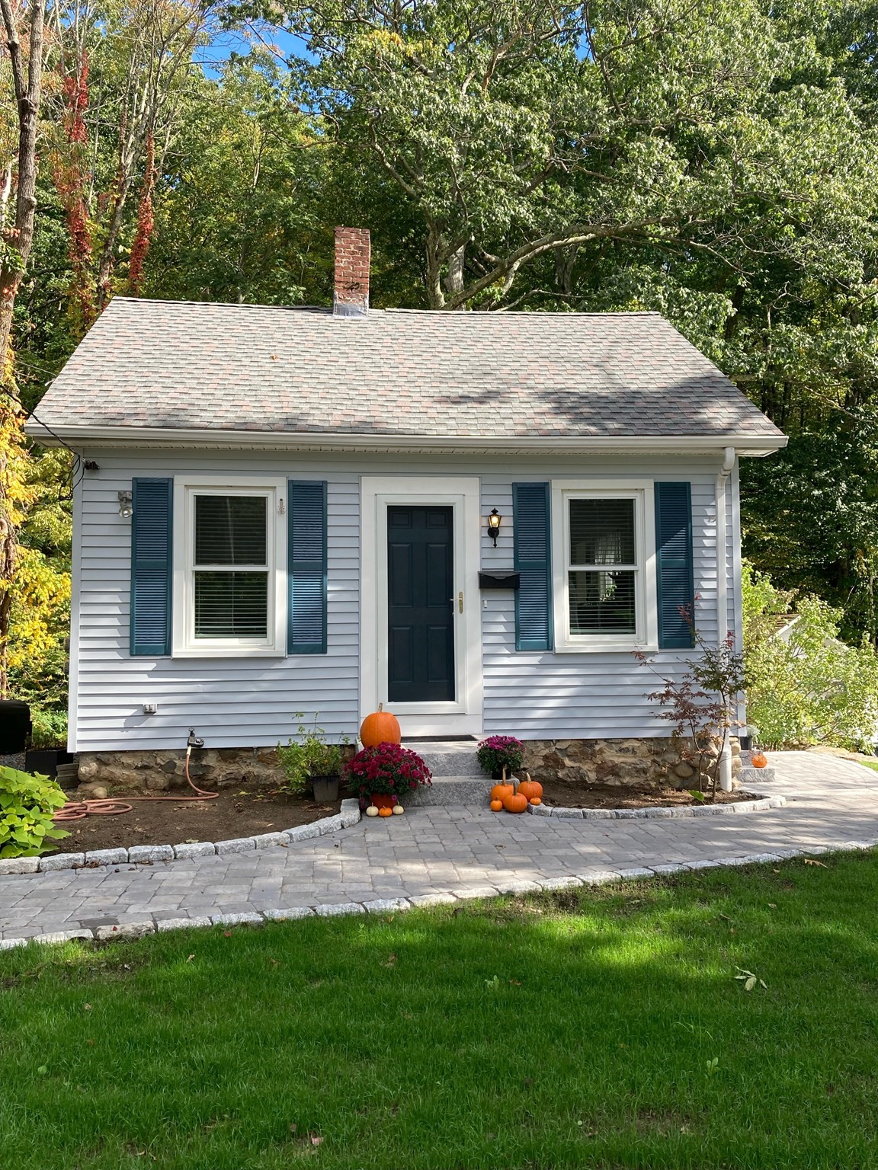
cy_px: 585
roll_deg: +0.2
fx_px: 947
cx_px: 439
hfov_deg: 49.7
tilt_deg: +3.8
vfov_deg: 63.4
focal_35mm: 28
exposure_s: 1/516
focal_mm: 3.99
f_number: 1.8
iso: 20
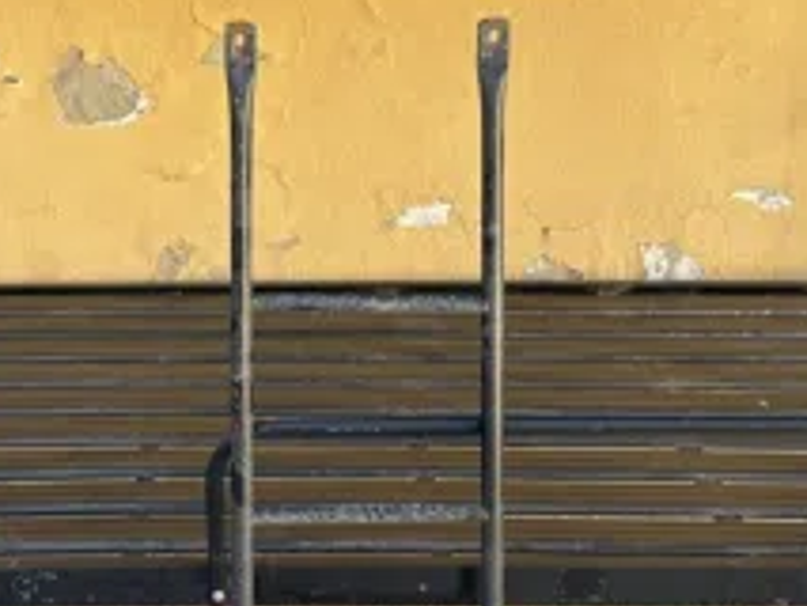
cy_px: 114
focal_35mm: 72
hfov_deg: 26.7
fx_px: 1679
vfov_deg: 20.2
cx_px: 220
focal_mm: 6.86
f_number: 1.78
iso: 80
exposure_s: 1/287
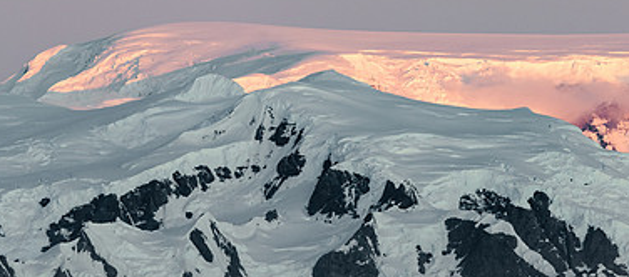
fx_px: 8295
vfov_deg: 1.9
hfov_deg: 4.3
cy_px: 63
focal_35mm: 522
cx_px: 477
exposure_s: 1/400
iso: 1000
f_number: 5.6
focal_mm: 300
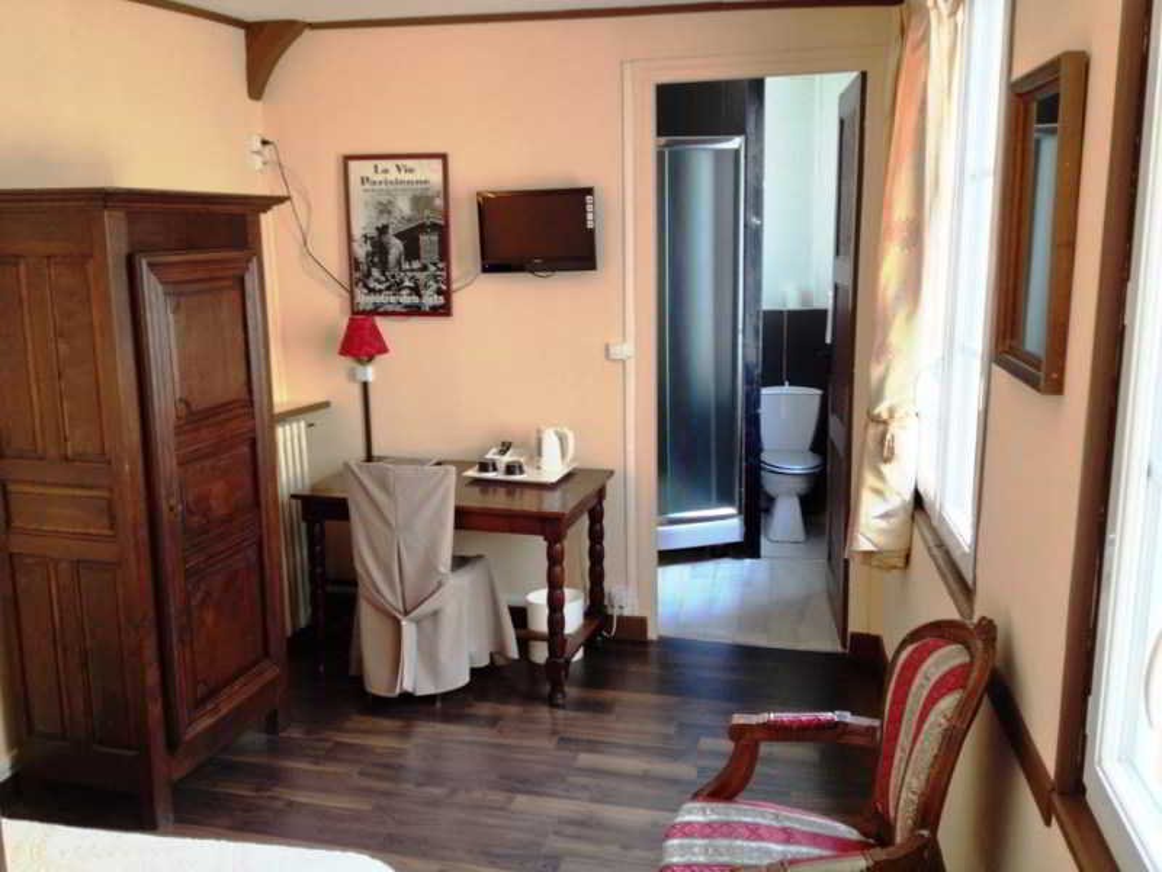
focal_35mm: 35
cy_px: 436
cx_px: 581
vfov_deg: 40.7
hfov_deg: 52.6
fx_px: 1175
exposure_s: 1/20
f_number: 2.4
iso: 80
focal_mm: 4.28
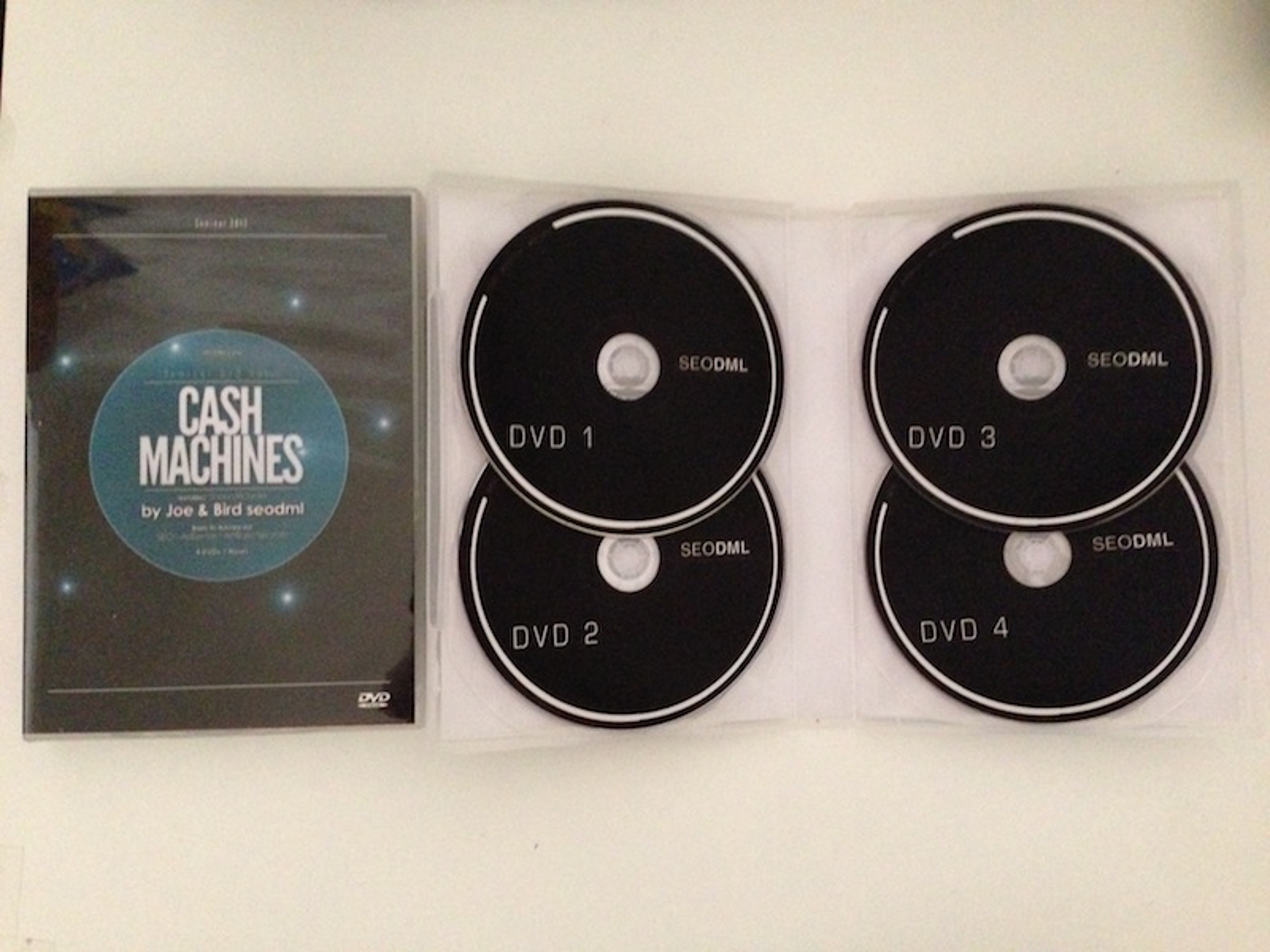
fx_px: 1211
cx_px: 635
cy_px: 476
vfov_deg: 42.9
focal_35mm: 33
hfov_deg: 55.4
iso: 800
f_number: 2.4
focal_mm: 4.13
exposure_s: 1/15
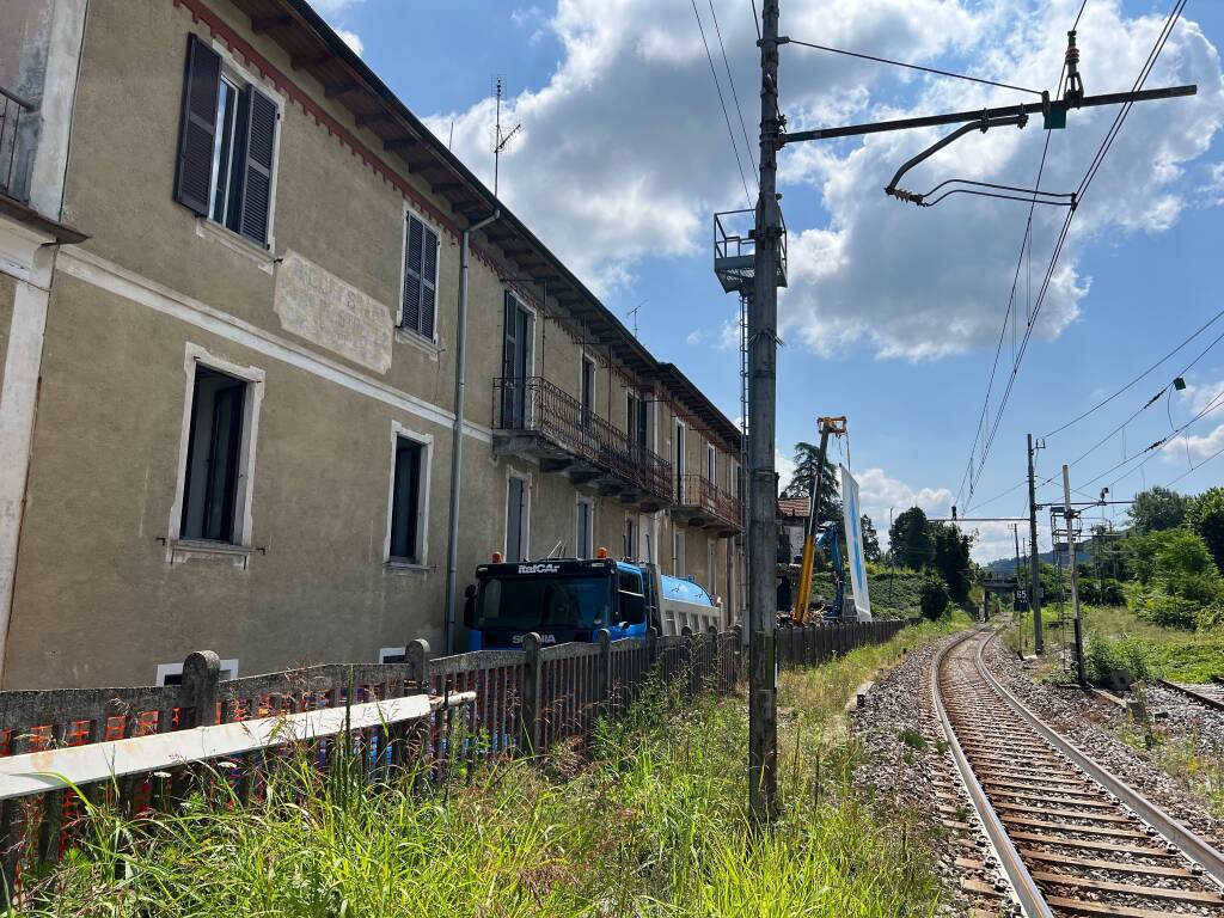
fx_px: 919
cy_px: 459
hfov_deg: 67.3
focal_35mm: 26
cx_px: 612
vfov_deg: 53.1
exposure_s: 1/6579
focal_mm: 5.7
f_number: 1.5
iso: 50
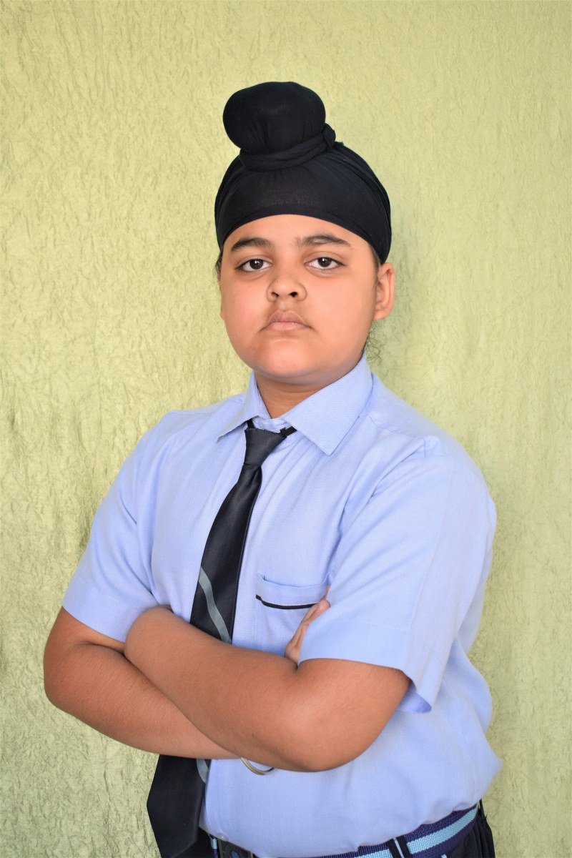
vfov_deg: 36.9
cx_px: 286
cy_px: 429
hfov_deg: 25.1
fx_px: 1287
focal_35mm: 54
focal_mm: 36
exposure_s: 1/80
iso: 1000
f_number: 4.8
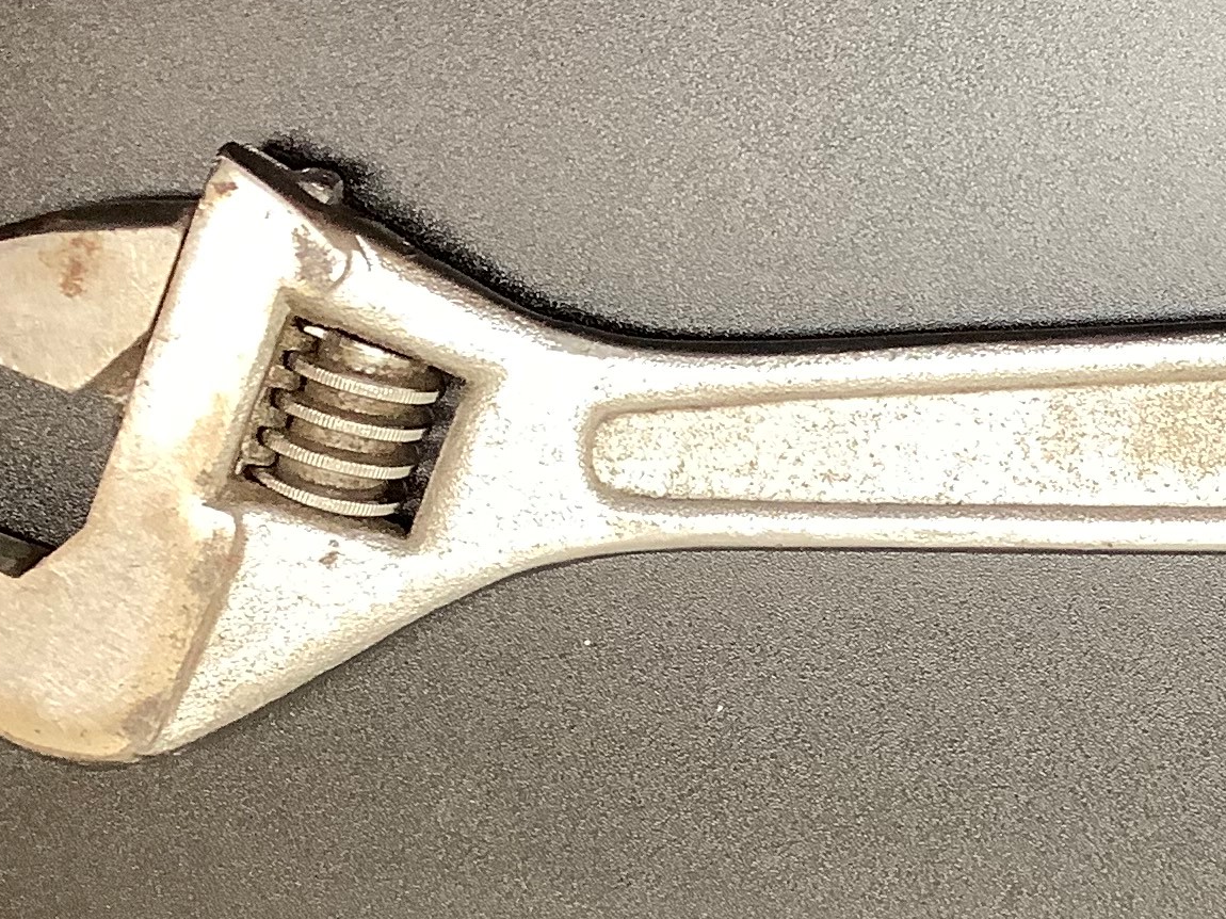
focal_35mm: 88
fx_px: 3116
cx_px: 1058
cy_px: 543
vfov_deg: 16.8
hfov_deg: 21.8
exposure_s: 1/60
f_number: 2.4
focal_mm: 3.3
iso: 100
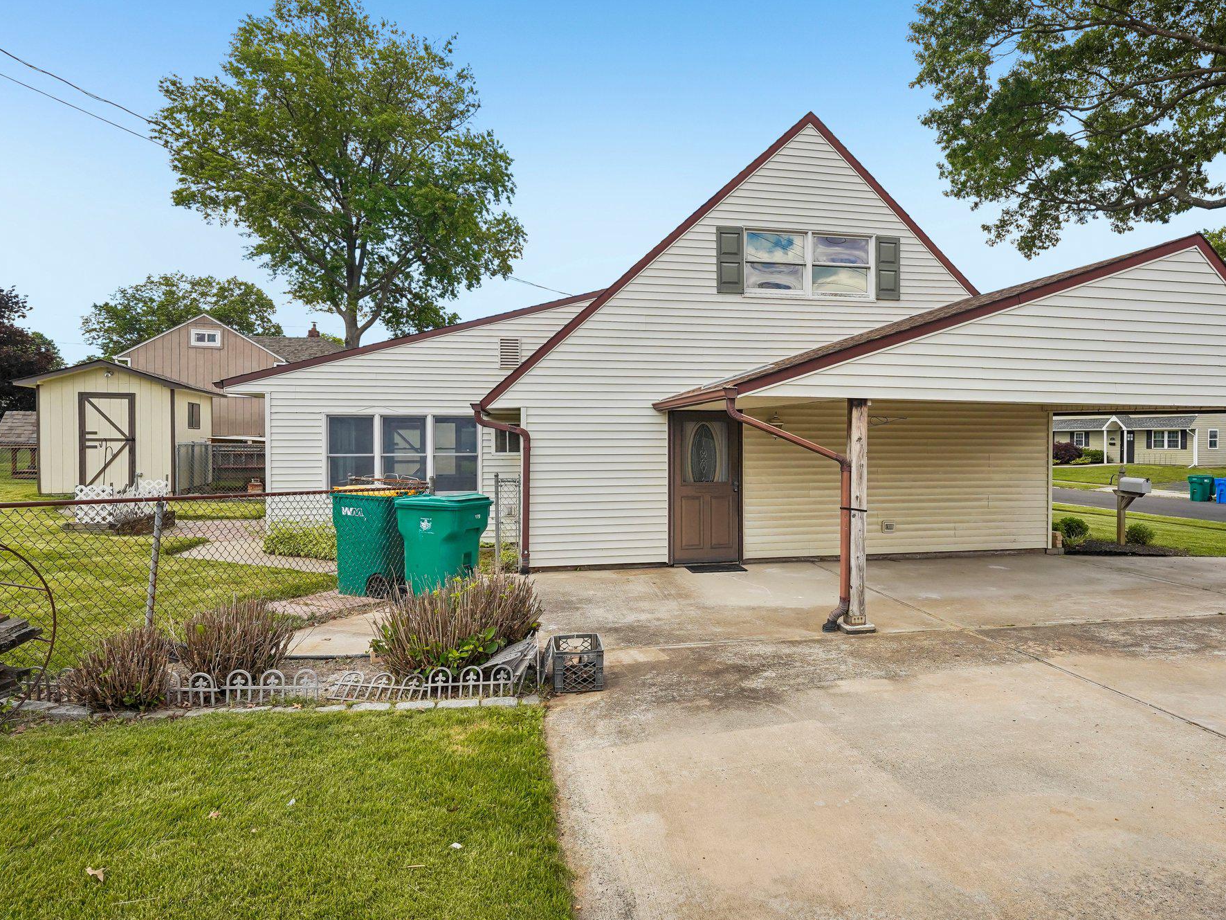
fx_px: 728
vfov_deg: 64.5
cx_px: 693
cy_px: 460
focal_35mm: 21
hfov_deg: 79.8
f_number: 8
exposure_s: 1/1250
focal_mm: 18.5
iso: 500
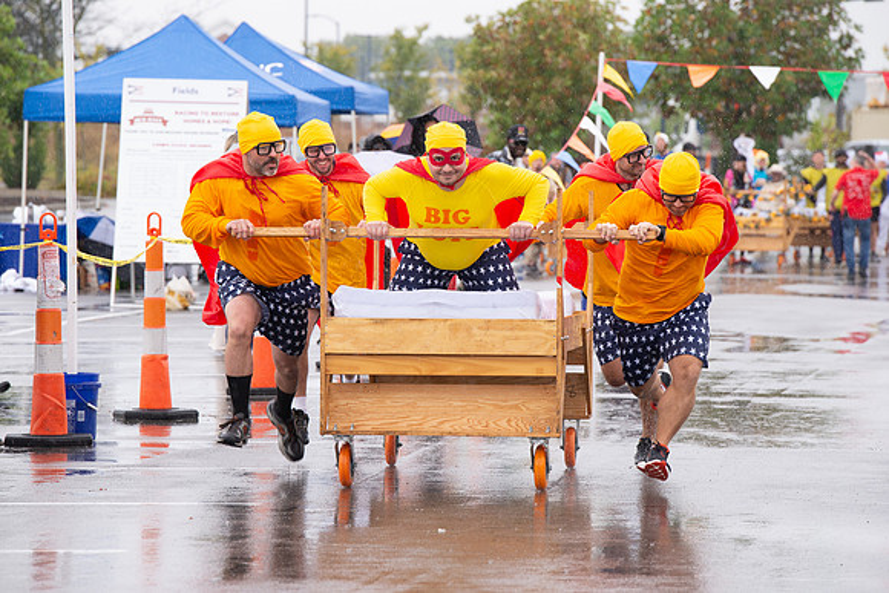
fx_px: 4940
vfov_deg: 6.9
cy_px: 296
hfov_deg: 10.3
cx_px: 444
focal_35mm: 200
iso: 800
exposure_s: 1/400
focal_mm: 200
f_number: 7.1
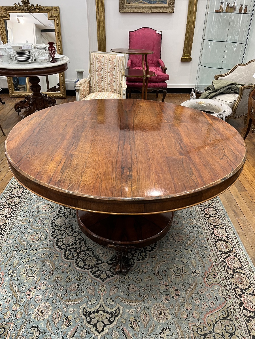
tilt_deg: -34.0
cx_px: 128
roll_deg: +0.1
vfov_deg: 67.3
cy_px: 170
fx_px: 255
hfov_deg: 53.1
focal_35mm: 26
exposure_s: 1/50
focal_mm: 5.1
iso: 160
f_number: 1.6
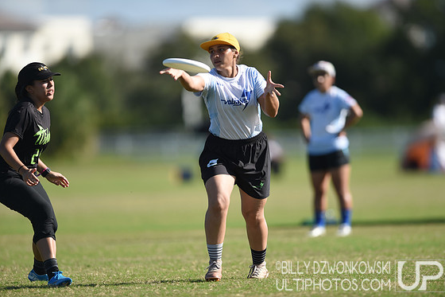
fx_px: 5116
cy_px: 147
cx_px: 225
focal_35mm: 414
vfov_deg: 3.3
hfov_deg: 5.0
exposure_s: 1/1600
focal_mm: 400
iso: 100
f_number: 2.8
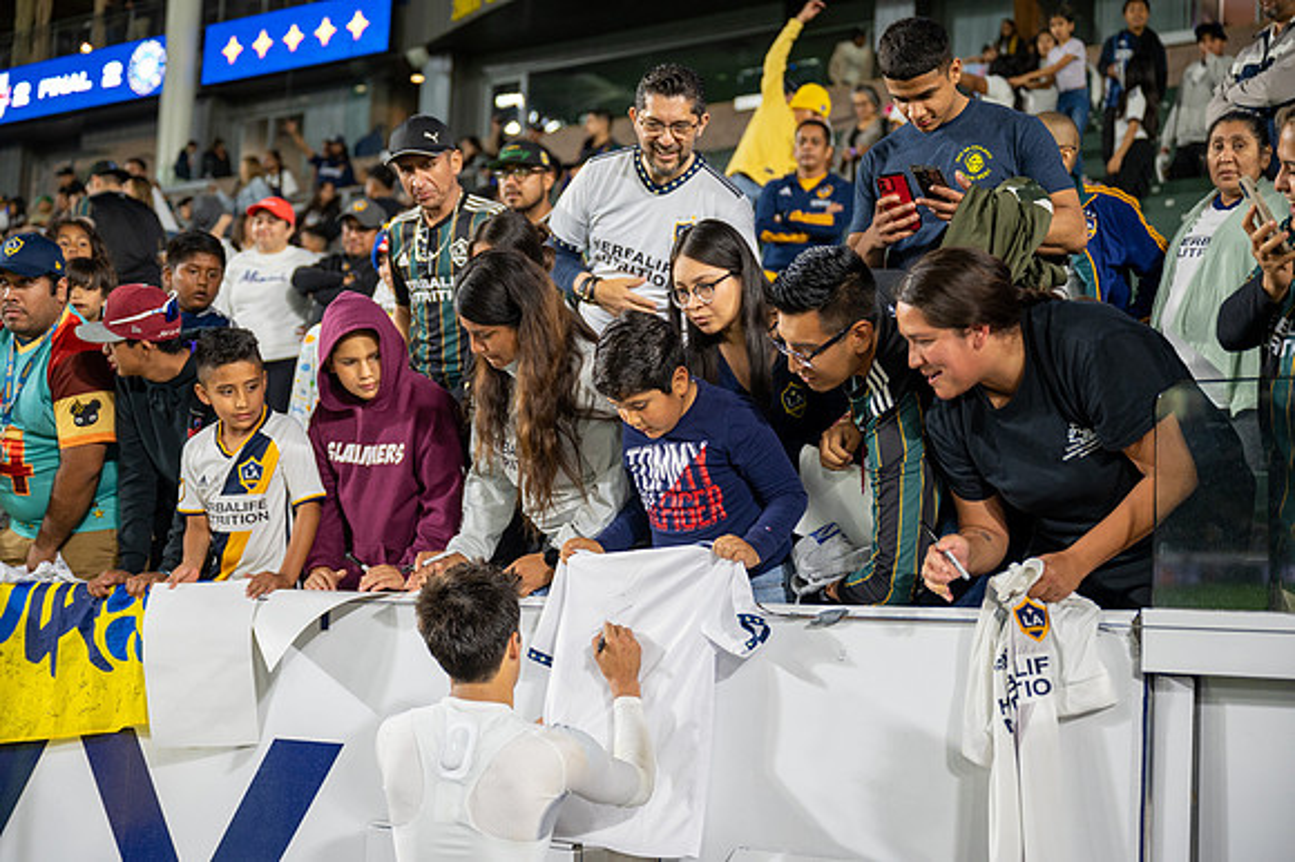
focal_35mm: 55
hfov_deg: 36.3
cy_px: 431
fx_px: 1977
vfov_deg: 24.6
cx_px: 648
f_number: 2.8
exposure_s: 1/200
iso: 1100
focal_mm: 55
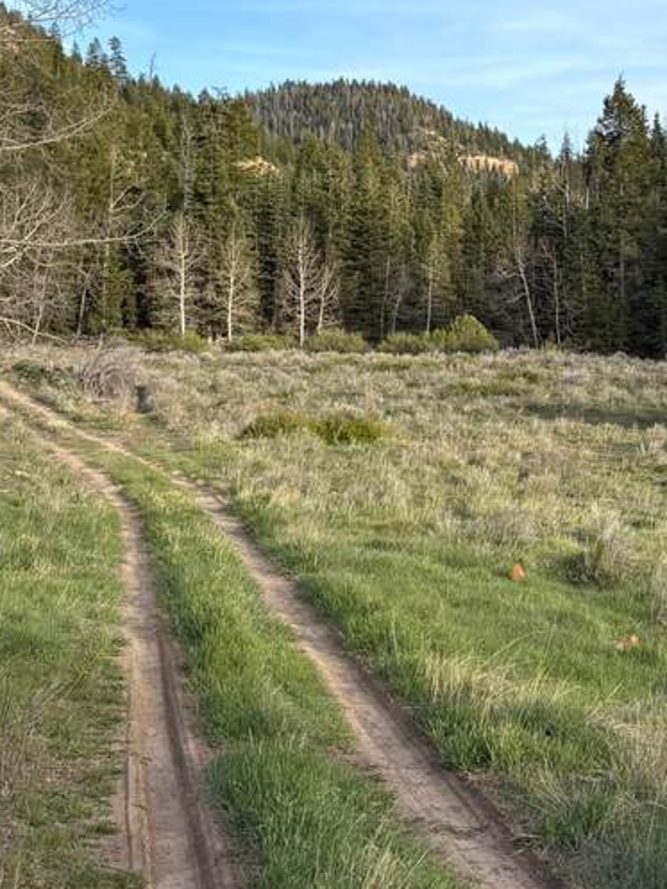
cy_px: 165
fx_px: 1721
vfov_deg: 28.3
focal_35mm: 67
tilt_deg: +5.1
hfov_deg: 21.5
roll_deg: +2.1
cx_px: 585
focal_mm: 5.96
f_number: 1.6
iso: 50
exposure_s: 1/1263
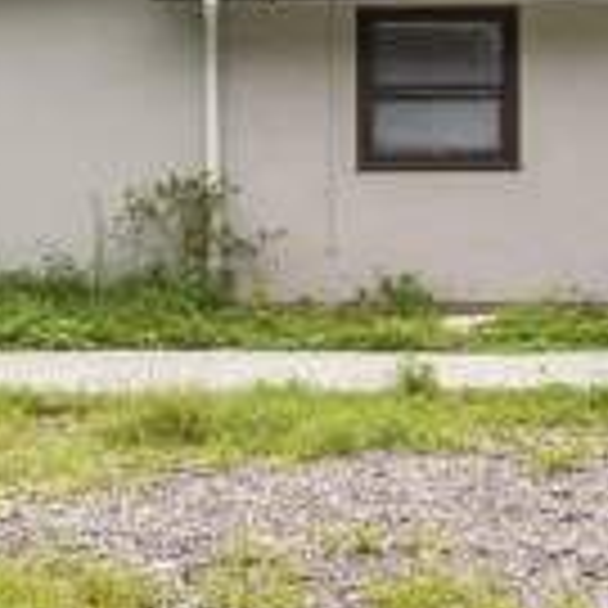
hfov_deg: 15.6
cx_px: 108
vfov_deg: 15.6
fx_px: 2206
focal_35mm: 111
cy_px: 137
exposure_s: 1/1600
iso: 400
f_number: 8
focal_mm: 22
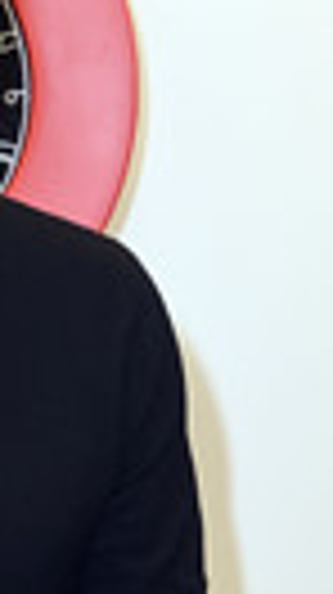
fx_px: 2251
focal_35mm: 143
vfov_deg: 14.9
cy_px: 536
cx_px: -162
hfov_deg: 8.3
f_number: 5.6
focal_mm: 45
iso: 1600
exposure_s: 1/60
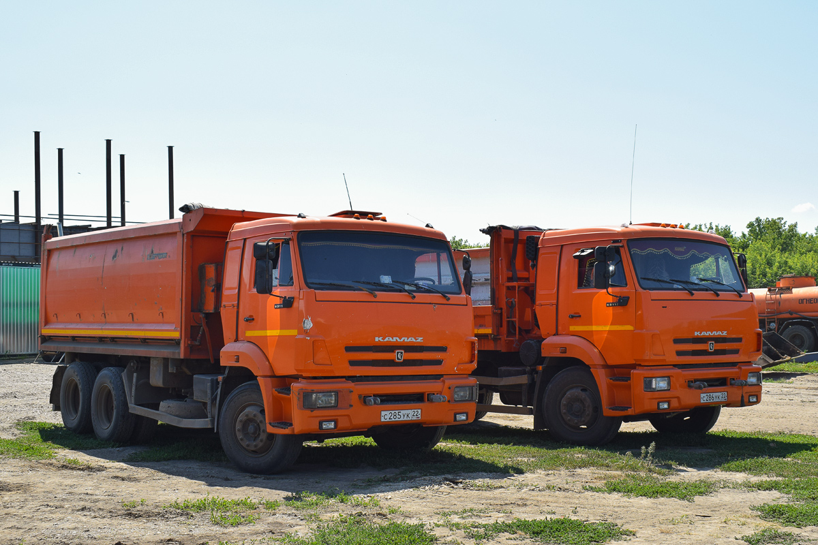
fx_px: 1022
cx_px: 409
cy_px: 272
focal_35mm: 45
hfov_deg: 43.6
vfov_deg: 29.9
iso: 200
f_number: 9
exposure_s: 1/320
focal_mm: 30
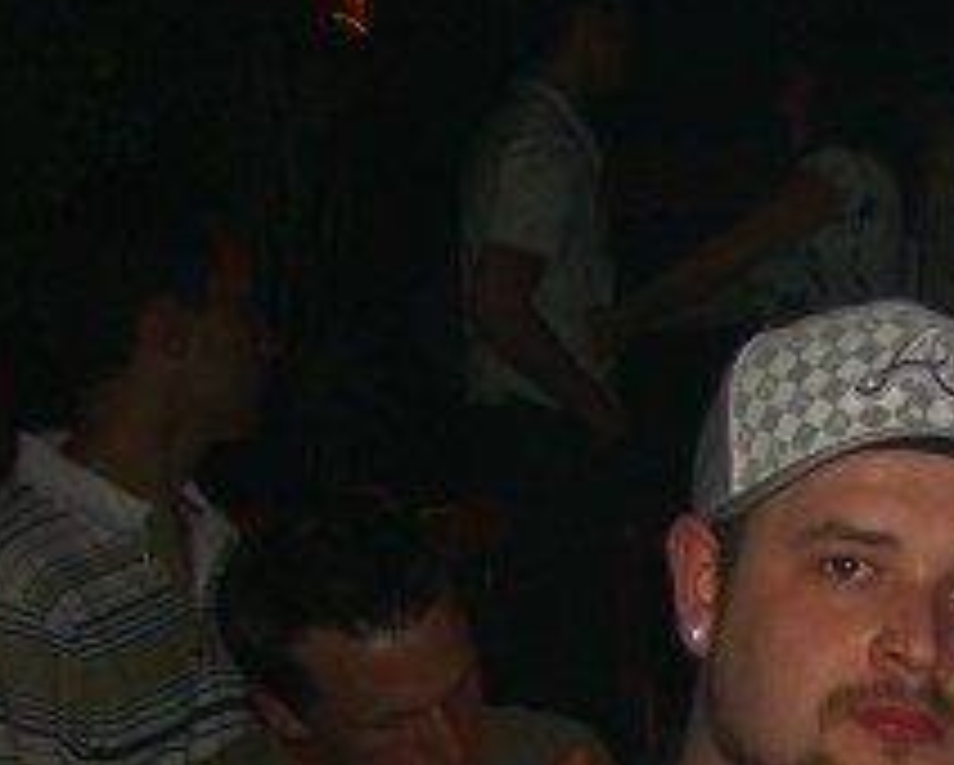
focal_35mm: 105
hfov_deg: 17.0
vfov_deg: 14.2
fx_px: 2967
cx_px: 1292
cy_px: 918
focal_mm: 7.9
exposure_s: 1/60
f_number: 2.8
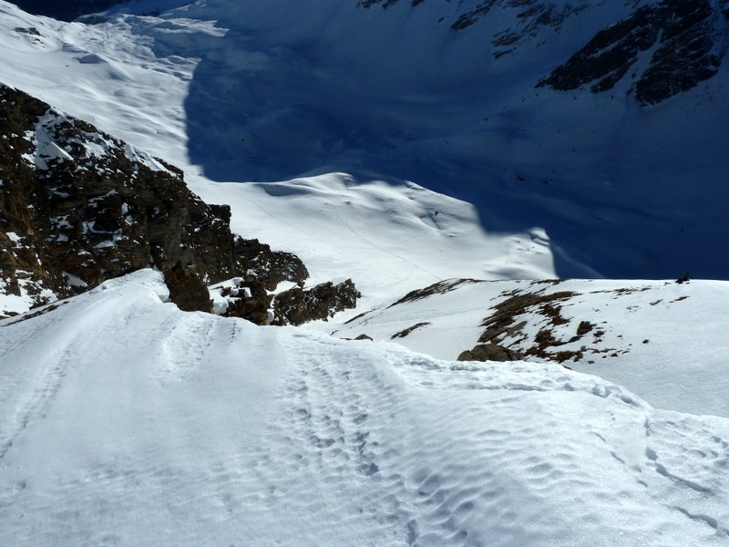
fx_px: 526
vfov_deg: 54.9
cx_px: 364
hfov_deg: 69.4
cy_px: 274
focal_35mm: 25
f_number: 6.3
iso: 80
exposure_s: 1/800
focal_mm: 4.1
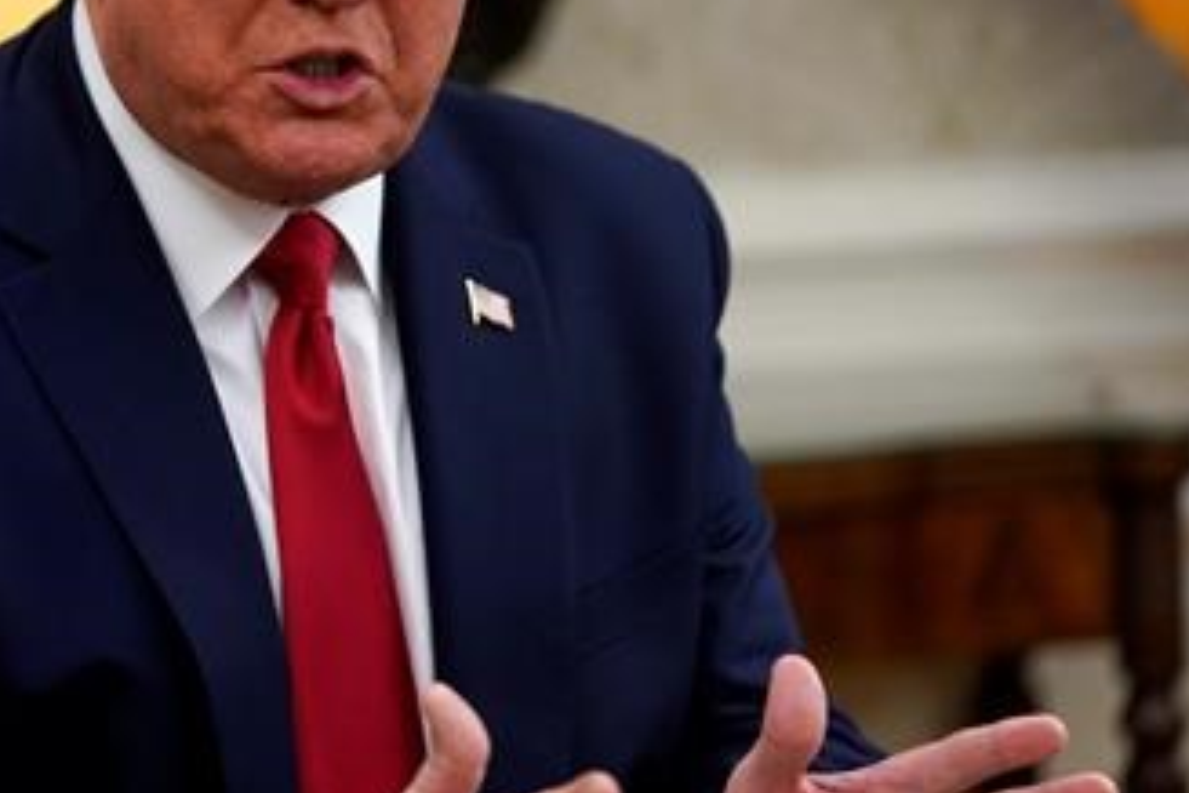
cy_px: 202
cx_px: 244
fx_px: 8653
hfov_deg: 7.8
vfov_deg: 5.2
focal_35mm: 262
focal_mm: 132
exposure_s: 1/250
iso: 2000
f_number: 2.8
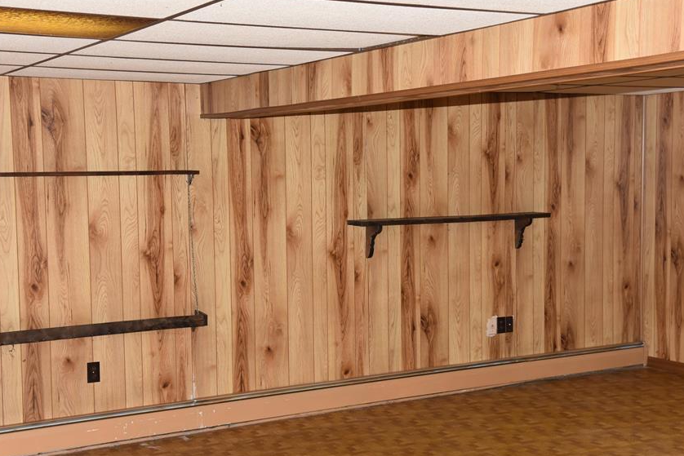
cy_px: 251
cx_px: 354
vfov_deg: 23.8
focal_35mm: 57
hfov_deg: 35.0
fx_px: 1083
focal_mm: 44
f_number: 5
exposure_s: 1/60
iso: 1000
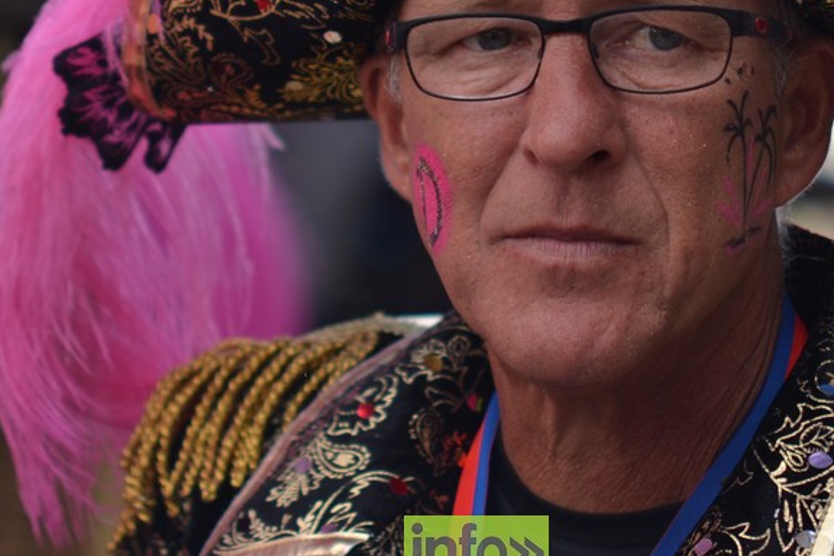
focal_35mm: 400
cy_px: 138
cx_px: 476
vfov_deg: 3.4
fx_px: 9266
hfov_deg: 5.2
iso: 100
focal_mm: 150
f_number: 2.8
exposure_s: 1/500
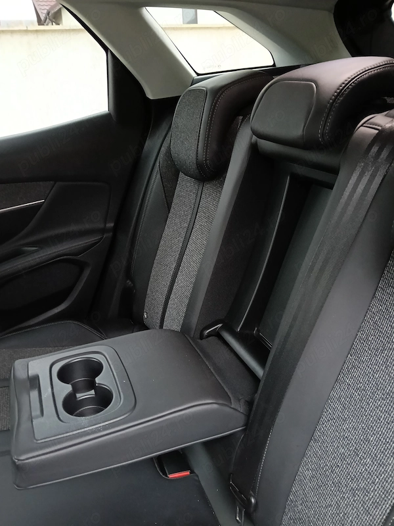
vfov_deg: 65.3
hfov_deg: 51.4
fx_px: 410
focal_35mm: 27
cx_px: 197
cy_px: 263
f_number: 1.8
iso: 1250
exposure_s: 1/14.3
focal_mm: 3.98
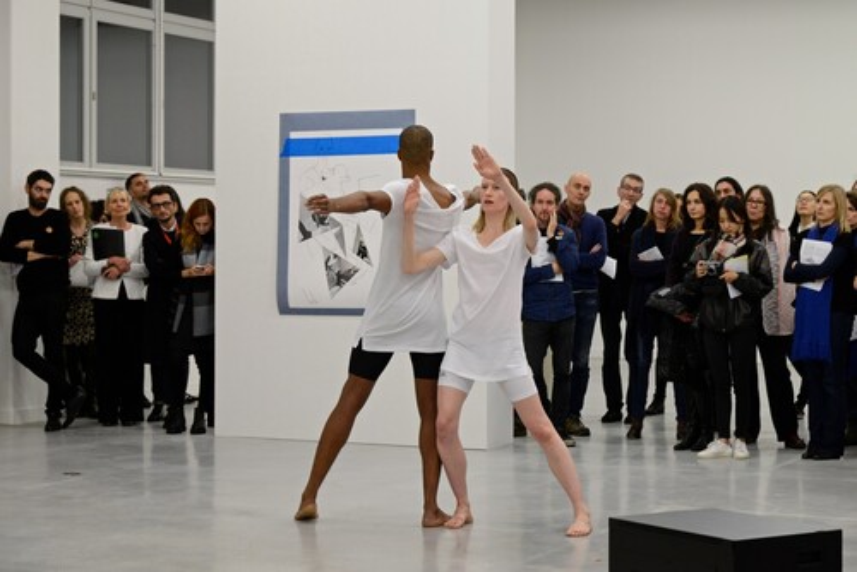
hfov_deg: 28.8
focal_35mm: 70
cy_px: 286
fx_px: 1667
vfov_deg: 19.5
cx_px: 428
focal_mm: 70
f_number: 5.6
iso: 1000
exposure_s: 1/30
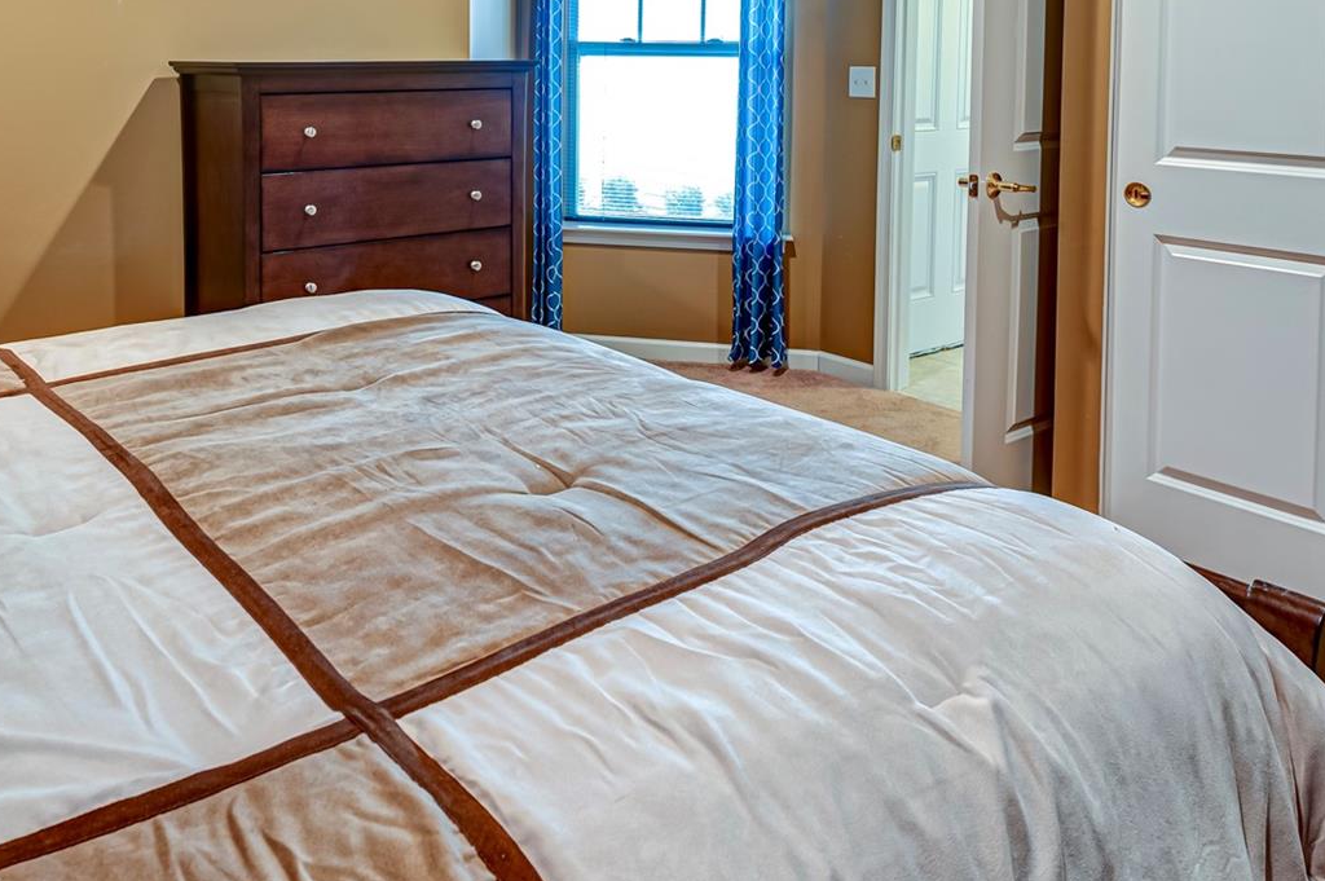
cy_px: 91
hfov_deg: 57.7
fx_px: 1177
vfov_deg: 38.3
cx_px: 459
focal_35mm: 32
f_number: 5
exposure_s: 1/2.5
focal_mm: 16
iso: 100
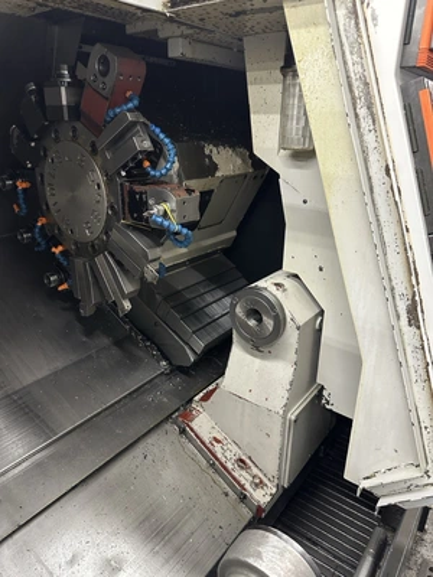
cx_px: 216
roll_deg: -1.5
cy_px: 288
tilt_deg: -19.9
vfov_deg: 71.6
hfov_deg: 56.8
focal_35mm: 24
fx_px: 400
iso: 400
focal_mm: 6.86
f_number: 1.78
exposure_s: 1/60
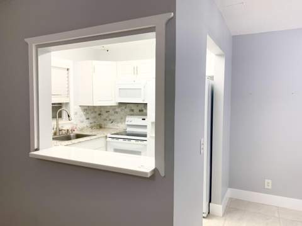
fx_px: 227
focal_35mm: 26
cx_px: 151
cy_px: 113
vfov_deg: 53.0
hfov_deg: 67.4
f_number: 1.8
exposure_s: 1/60
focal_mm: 4.25
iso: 50
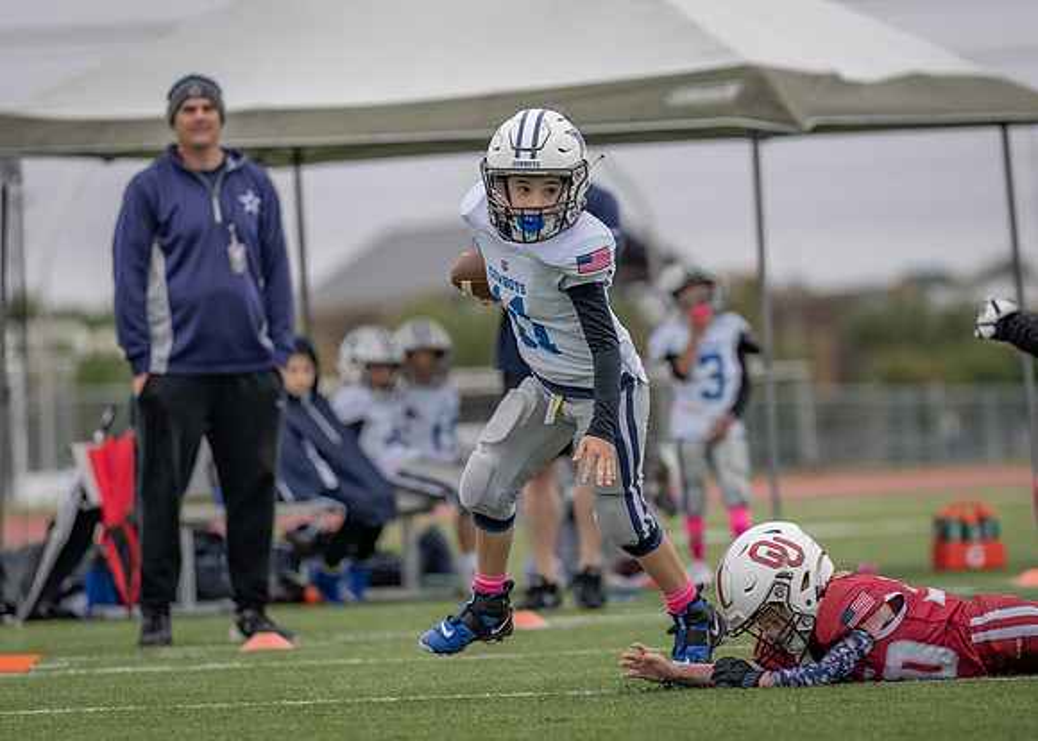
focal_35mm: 358
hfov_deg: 5.6
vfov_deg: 4.0
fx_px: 10562
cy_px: 379
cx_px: 559
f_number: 2.8
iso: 200
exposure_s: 1/1250
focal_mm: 200
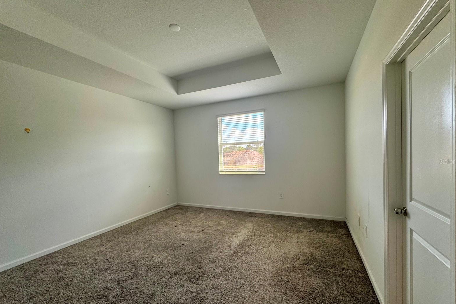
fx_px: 190
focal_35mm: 15
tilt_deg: -2.9
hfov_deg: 100.4
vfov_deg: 77.2
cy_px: 161
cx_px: 232
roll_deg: +1.9
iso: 100
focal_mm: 2.22
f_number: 2.2
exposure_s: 1/120
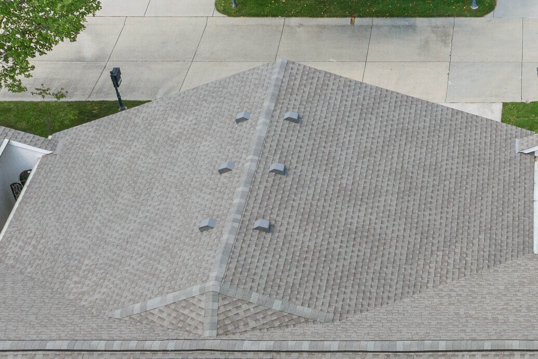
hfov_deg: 23.5
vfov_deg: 15.7
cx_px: 536
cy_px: 449
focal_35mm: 83
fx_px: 1240
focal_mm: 10.26
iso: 100
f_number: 4.5
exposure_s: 1/120
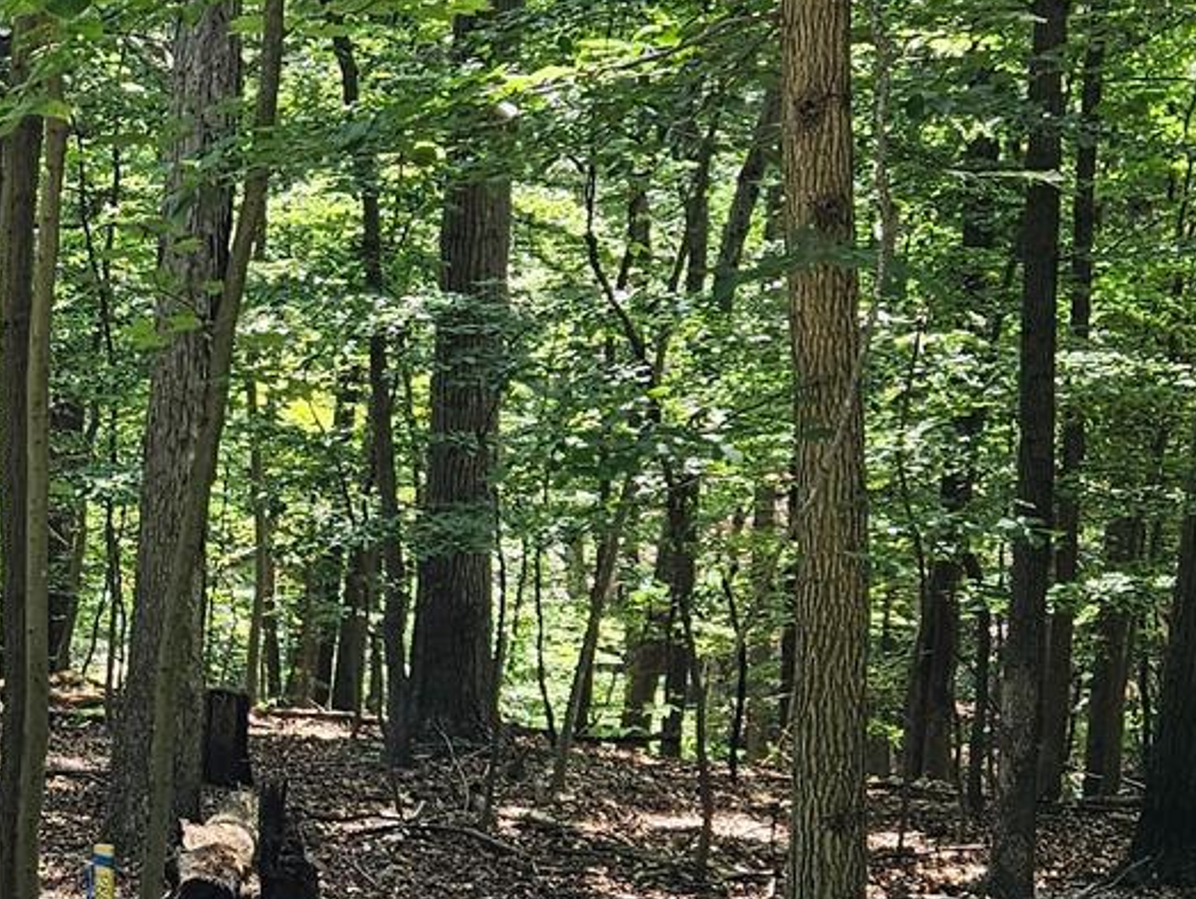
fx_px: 3112
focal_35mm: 90
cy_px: 773
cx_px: -135
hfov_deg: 20.7
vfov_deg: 16.3
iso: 64
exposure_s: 1/180
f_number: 1.8
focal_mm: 5.4
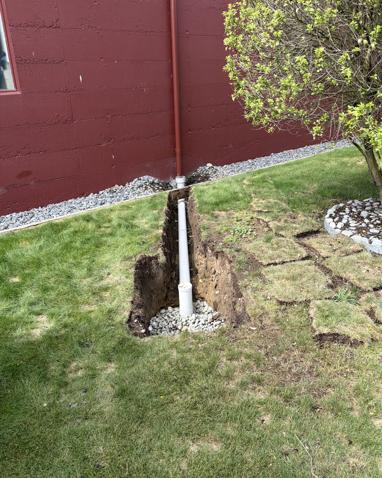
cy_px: 247
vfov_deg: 62.2
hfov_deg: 51.5
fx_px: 396
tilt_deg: -23.1
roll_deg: +0.7
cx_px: 197
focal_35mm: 28
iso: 50
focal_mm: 5.96
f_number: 1.6
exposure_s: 1/1016
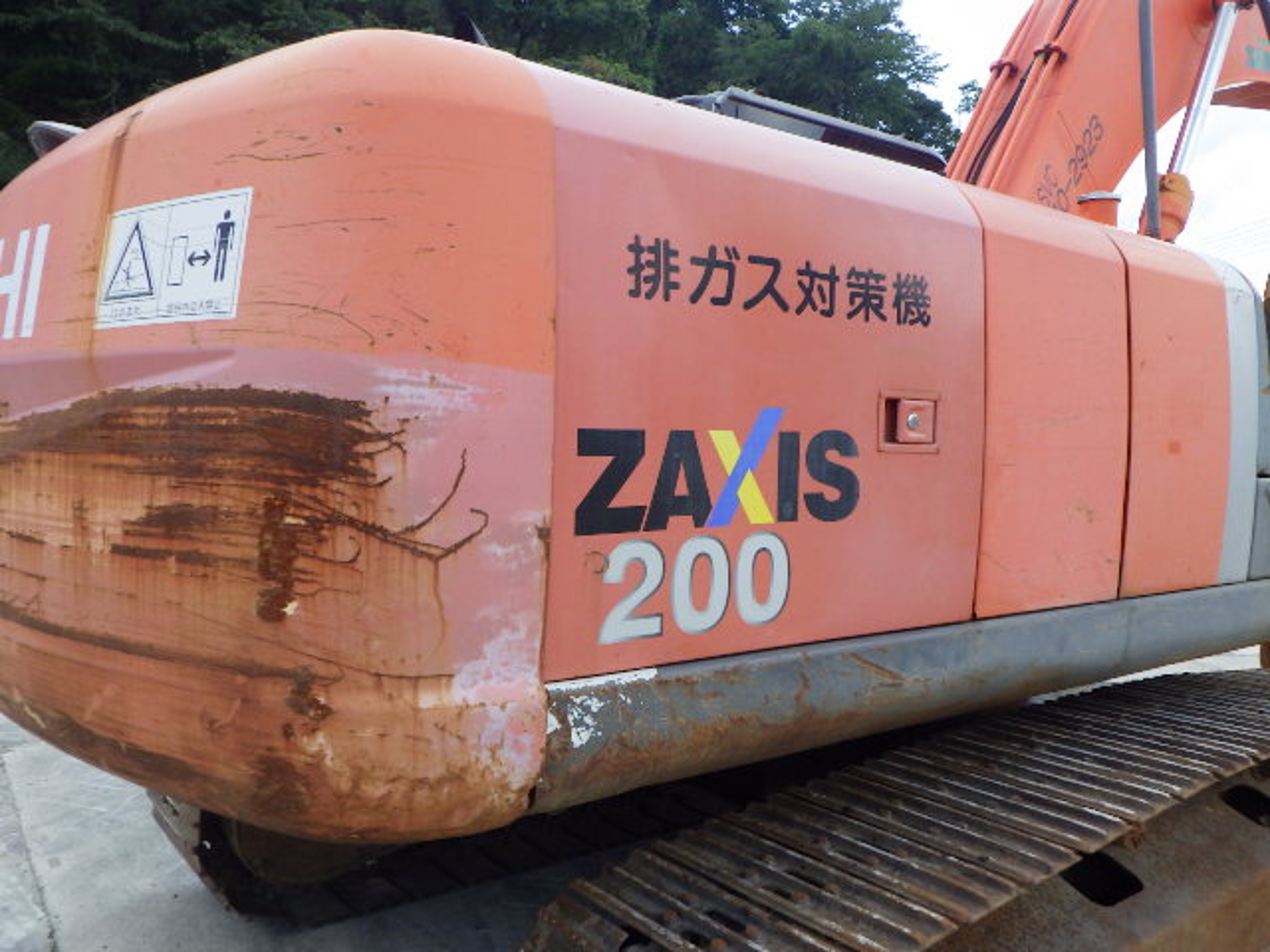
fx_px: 1027
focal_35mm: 28
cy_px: 476
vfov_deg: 49.7
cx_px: 635
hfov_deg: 63.4
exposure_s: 1/500
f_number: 4.2
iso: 250
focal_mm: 5
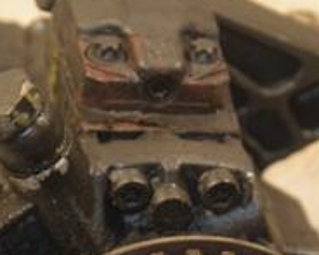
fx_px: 3251
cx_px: 113
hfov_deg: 5.6
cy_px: 252
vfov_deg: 4.5
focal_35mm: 345
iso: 800
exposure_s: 1/125
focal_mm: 75
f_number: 5.3
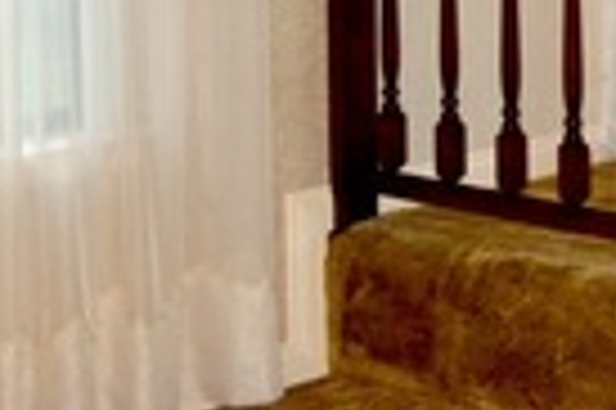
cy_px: -338
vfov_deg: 7.3
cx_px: 1371
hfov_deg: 10.2
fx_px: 3093
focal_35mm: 181
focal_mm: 22
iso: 1000
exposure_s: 1/60
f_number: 3.8
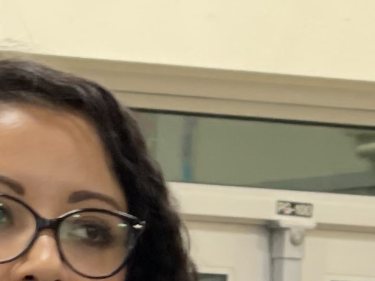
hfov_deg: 4.6
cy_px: 638
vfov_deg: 3.4
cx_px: -103
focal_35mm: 428
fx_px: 4636
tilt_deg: -1.7
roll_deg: -2.1
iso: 320
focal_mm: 7.5
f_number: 2.2
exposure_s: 1/30
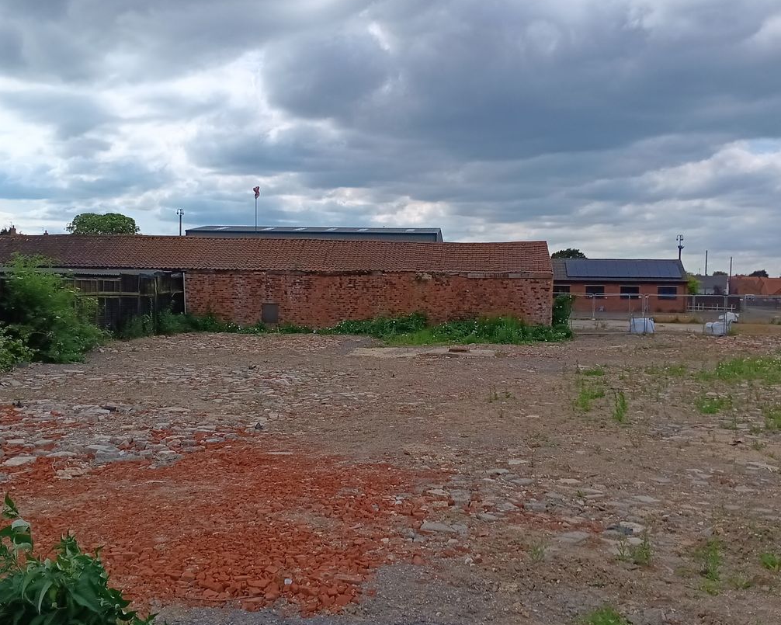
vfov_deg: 51.5
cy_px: 318
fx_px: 647
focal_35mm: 28
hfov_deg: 62.2
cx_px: 380
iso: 25
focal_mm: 3.98
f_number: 1.8
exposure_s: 1/1053
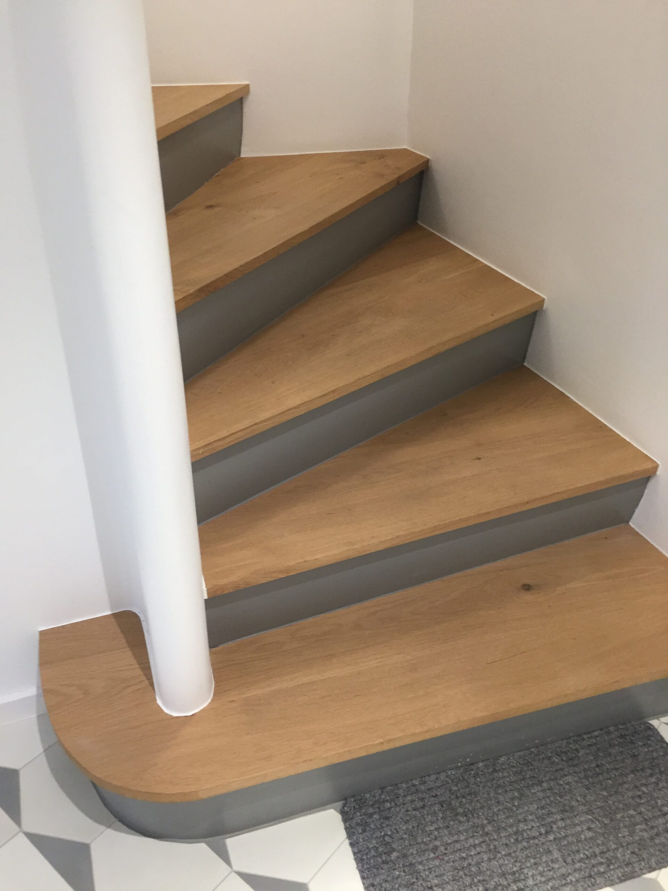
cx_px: 334
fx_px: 746
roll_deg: -0.9
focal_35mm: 29
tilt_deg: -32.6
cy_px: 446
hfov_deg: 48.2
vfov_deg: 61.7
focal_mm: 4.15
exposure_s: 1/33
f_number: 2.2
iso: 125
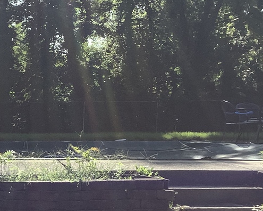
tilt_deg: -8.3
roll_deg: +0.0
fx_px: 685
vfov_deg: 17.3
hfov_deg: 19.7
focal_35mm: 88
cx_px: -98
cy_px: 165
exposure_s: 1/679
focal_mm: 3.3
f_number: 2.4
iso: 25
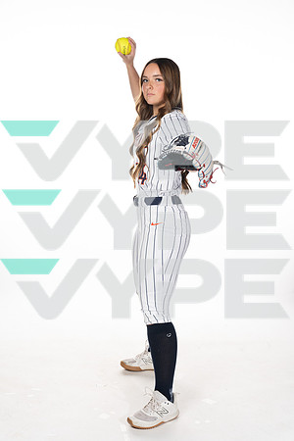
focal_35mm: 50
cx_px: 147
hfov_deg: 27.0
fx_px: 612
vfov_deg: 39.6
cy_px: 220
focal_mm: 50
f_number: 6.3
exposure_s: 1/250
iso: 400
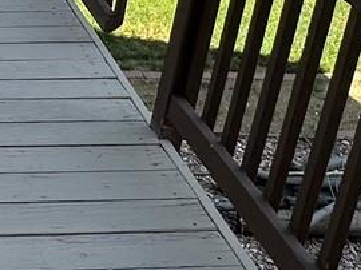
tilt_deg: -18.1
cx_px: -144
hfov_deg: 20.8
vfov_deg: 16.7
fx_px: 865
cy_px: -82
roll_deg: -2.2
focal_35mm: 83
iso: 40
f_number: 2.2
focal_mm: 2.22
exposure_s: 1/320
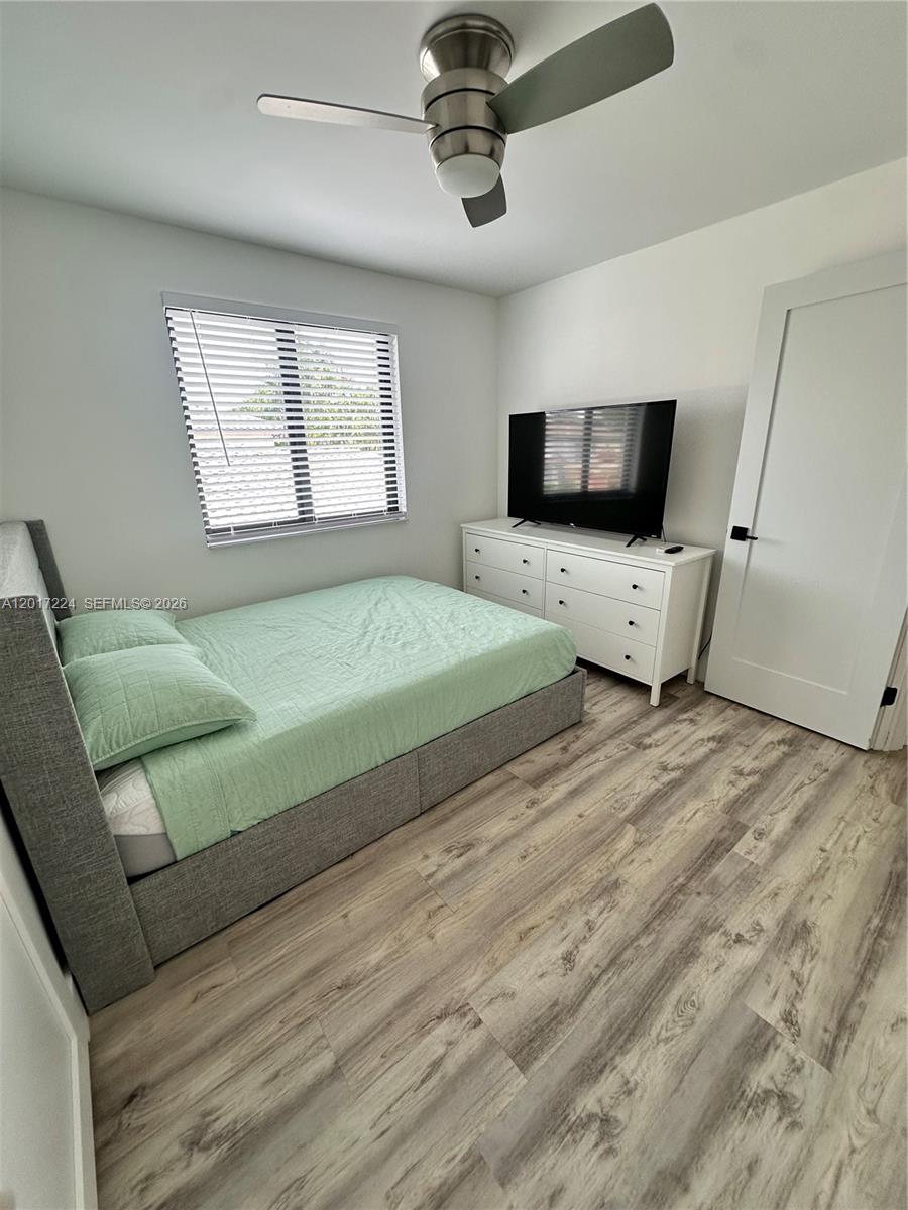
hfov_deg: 85.7
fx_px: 490
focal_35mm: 14
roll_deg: +0.5
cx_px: 454
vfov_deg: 102.1
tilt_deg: -18.0
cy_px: 605
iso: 100
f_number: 2.2
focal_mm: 2.22
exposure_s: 1/99
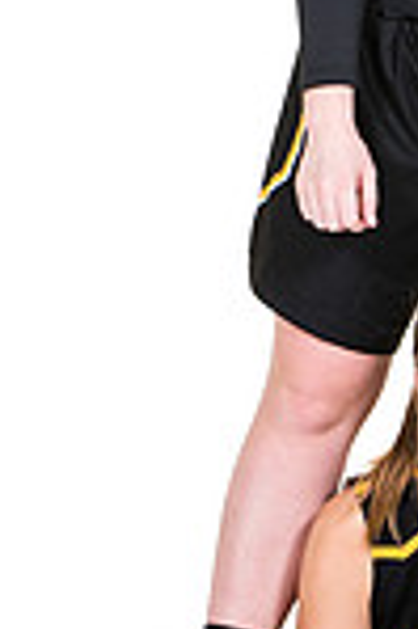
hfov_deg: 2.9
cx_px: 481
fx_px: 8309
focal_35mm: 476
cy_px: 156
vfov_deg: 4.3
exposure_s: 1/160
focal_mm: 105
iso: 200
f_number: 6.3
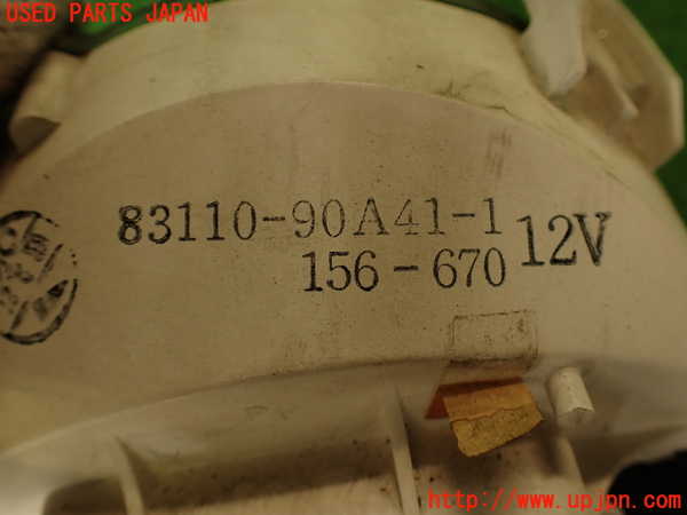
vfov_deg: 46.8
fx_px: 595
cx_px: 344
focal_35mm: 30
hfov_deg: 60.0
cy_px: 258
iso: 100
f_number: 2.3
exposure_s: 1/60
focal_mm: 5.4
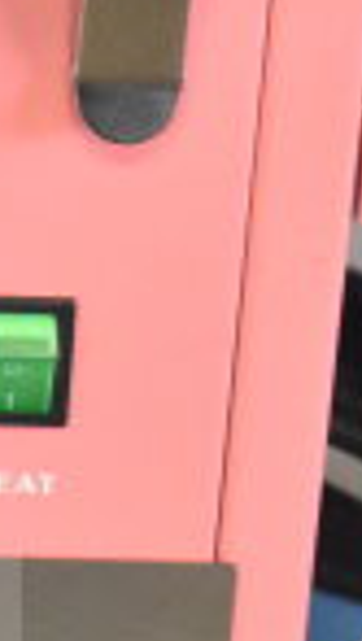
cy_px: 412
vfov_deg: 6.0
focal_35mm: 358
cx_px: -471
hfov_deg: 3.4
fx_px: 6095
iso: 8000
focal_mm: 55
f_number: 5.6
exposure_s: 1/100
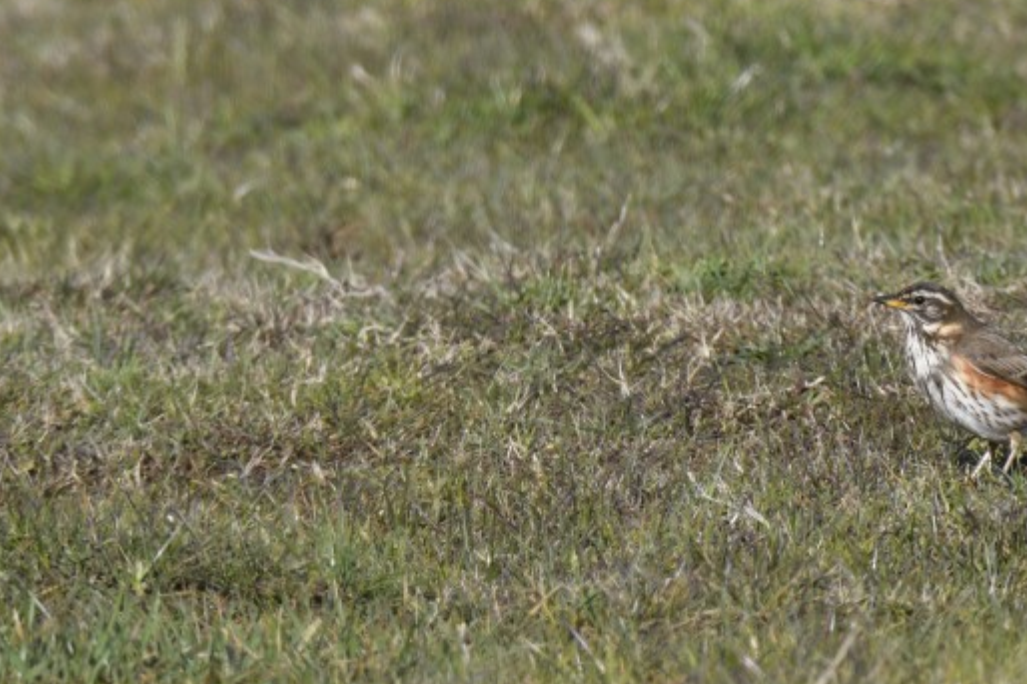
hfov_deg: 1.1
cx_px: 939
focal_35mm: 1840
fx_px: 52456
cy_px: 414
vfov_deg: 0.7
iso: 400
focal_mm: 600
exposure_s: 1/500
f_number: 11
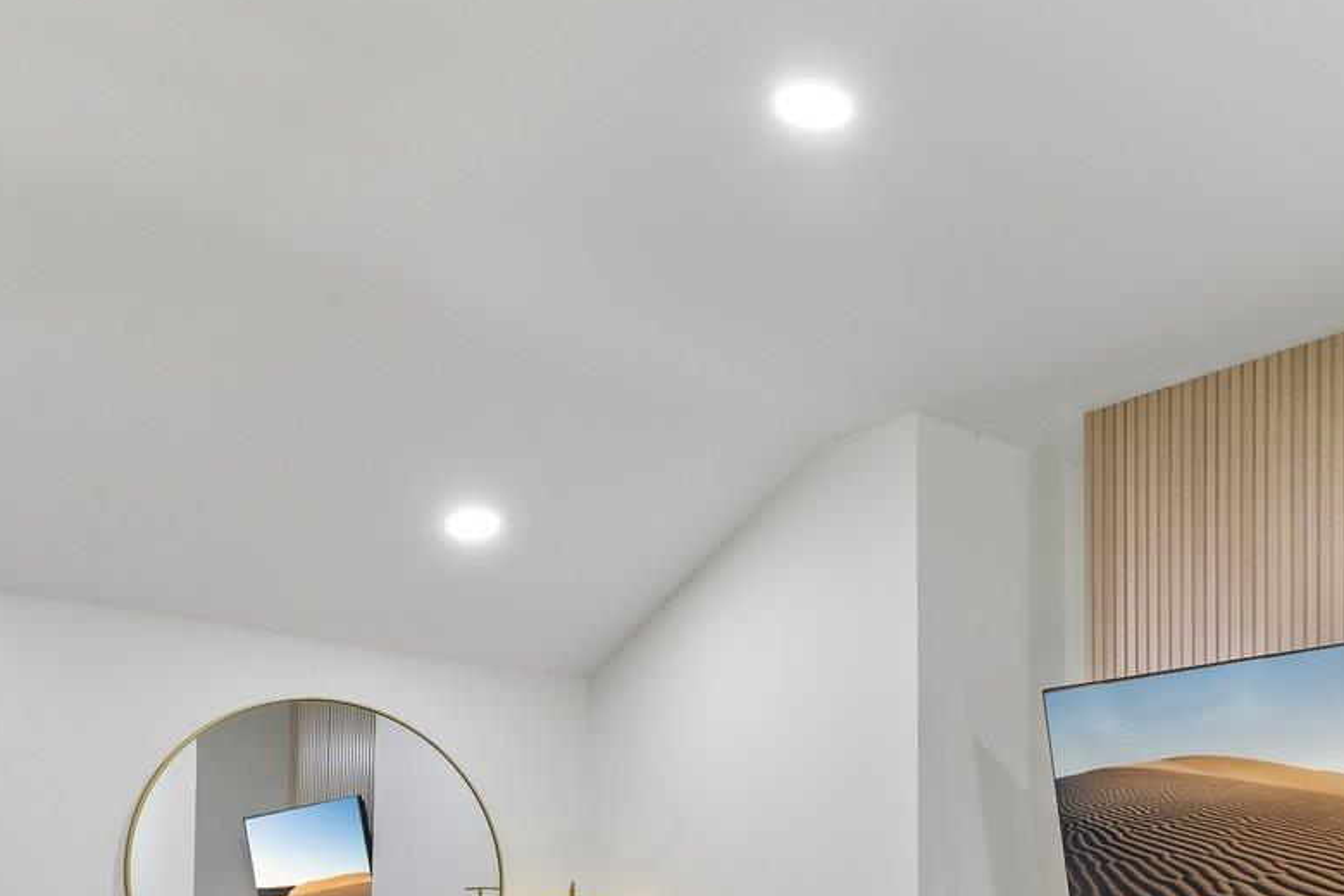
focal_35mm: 42
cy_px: 931
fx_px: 1568
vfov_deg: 29.4
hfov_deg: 43.7
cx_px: 1120
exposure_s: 1/4
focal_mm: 16
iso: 200
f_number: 9
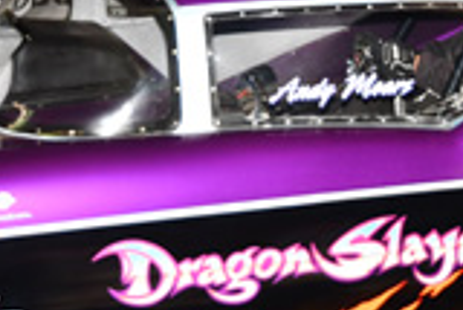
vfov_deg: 10.5
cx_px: 298
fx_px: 1629
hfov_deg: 16.1
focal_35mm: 127
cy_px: -156
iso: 500
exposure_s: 1/50
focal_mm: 27
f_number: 3.5
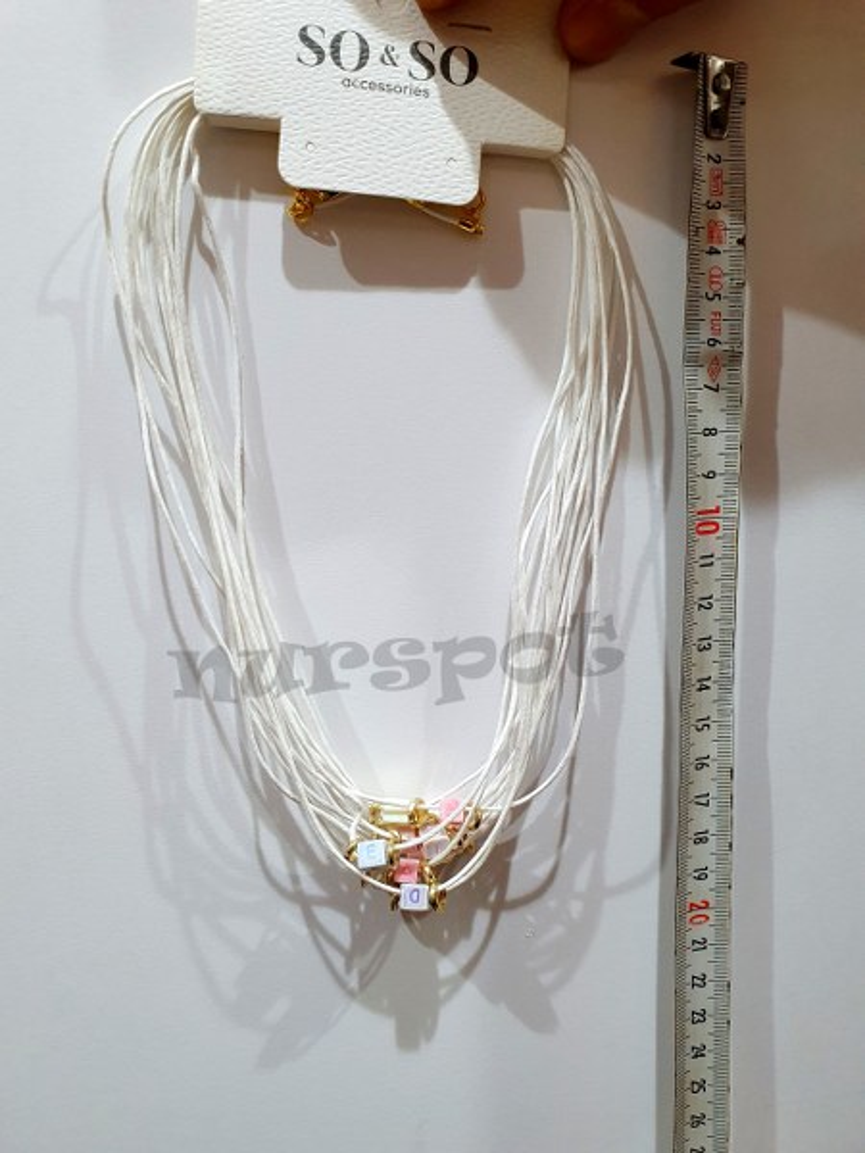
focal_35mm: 26
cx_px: 432
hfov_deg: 53.1
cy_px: 576
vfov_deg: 67.3
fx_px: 866
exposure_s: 1/50
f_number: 2.4
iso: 320
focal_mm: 4.32
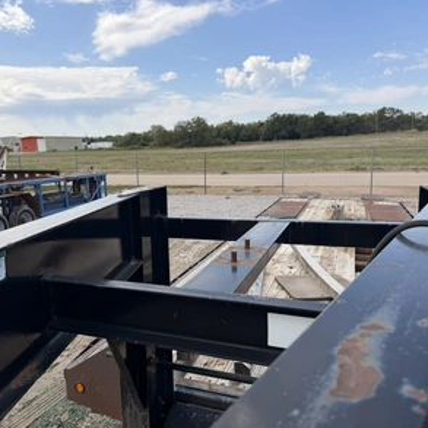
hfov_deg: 55.3
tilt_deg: -11.8
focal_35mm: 29
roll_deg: +2.4
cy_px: 218
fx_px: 406
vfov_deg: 55.6
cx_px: 174
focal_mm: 6.76
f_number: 1.78
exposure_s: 1/3021
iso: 80
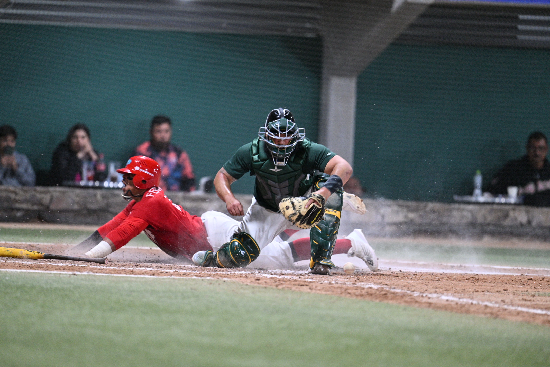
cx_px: 275
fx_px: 6111
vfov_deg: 3.4
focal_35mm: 400
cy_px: 184
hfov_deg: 5.2
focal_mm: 400
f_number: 2.8
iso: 3200
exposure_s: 1/320
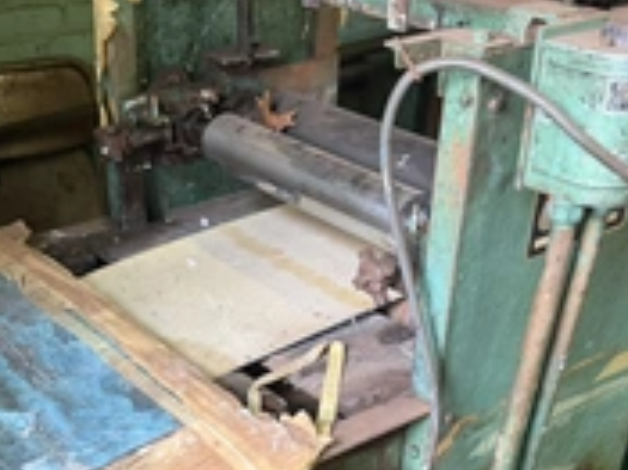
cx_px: 258
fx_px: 997
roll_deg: -0.5
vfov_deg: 25.6
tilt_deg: -34.0
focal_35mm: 55
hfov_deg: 34.9
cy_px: 438
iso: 200
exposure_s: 1/60
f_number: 1.78
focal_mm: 6.76
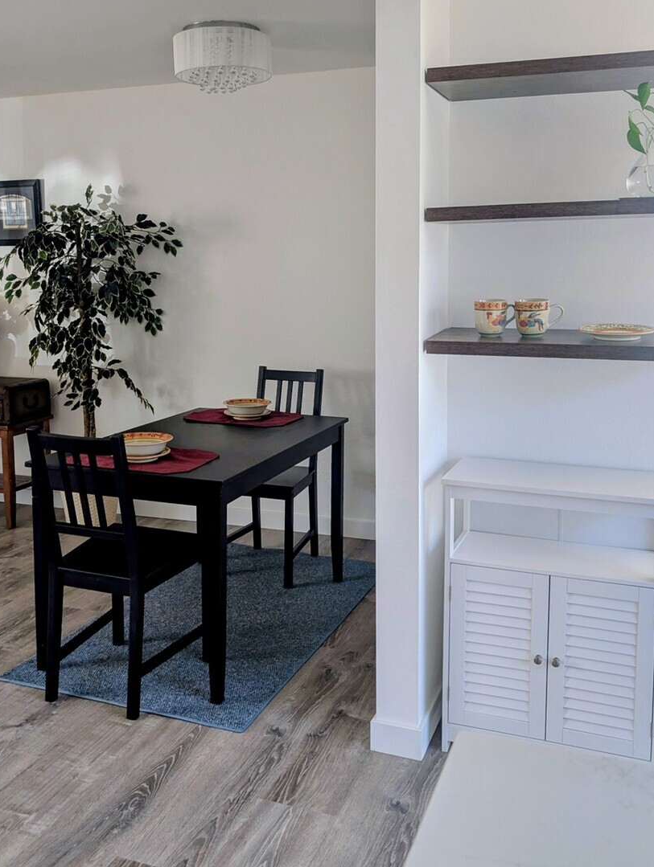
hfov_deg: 44.3
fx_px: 804
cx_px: 336
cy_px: 353
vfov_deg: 56.4
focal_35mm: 32
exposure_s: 1/50.1
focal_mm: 6.9
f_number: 1.68
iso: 18
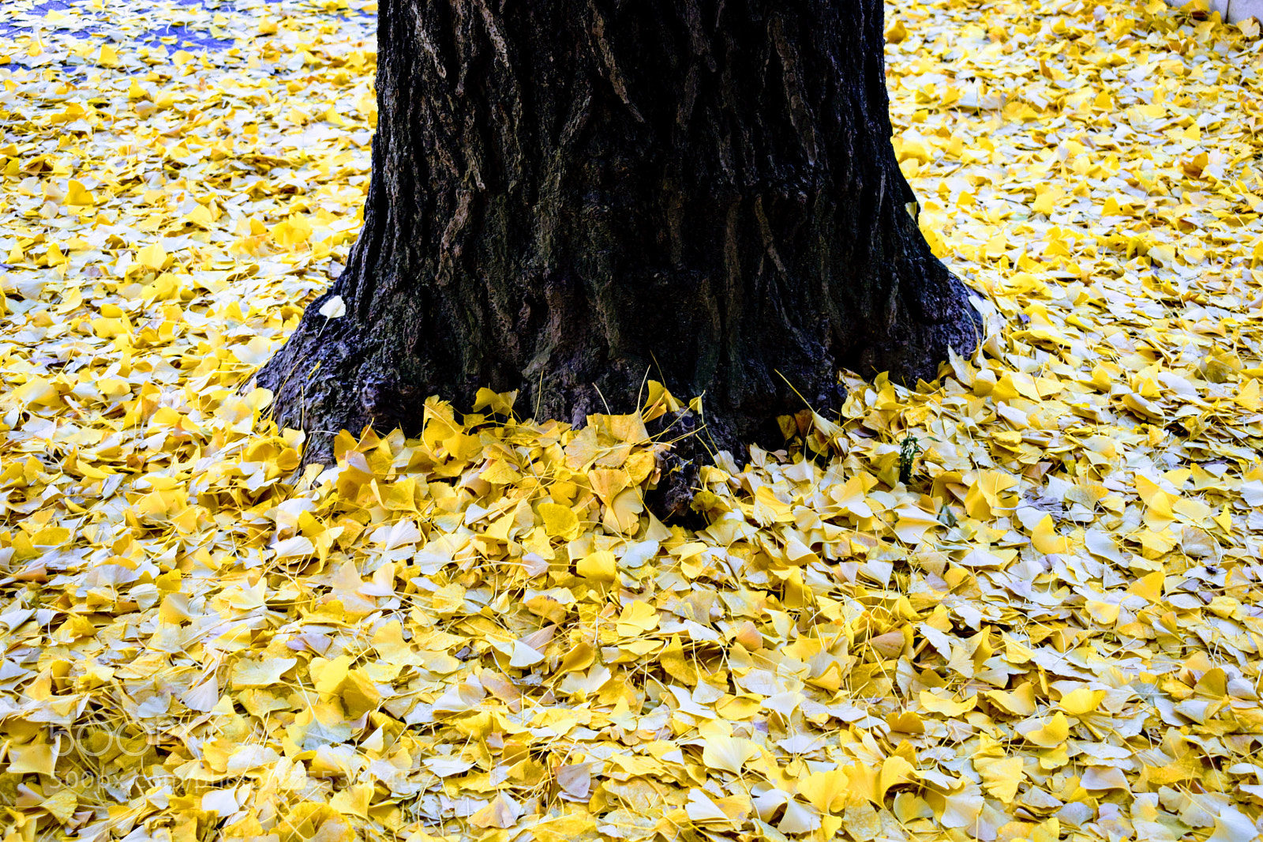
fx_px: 2104
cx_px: 632
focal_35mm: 60
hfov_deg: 33.4
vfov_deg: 22.6
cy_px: 421
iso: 400
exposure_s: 1/125
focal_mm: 40
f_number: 5.6
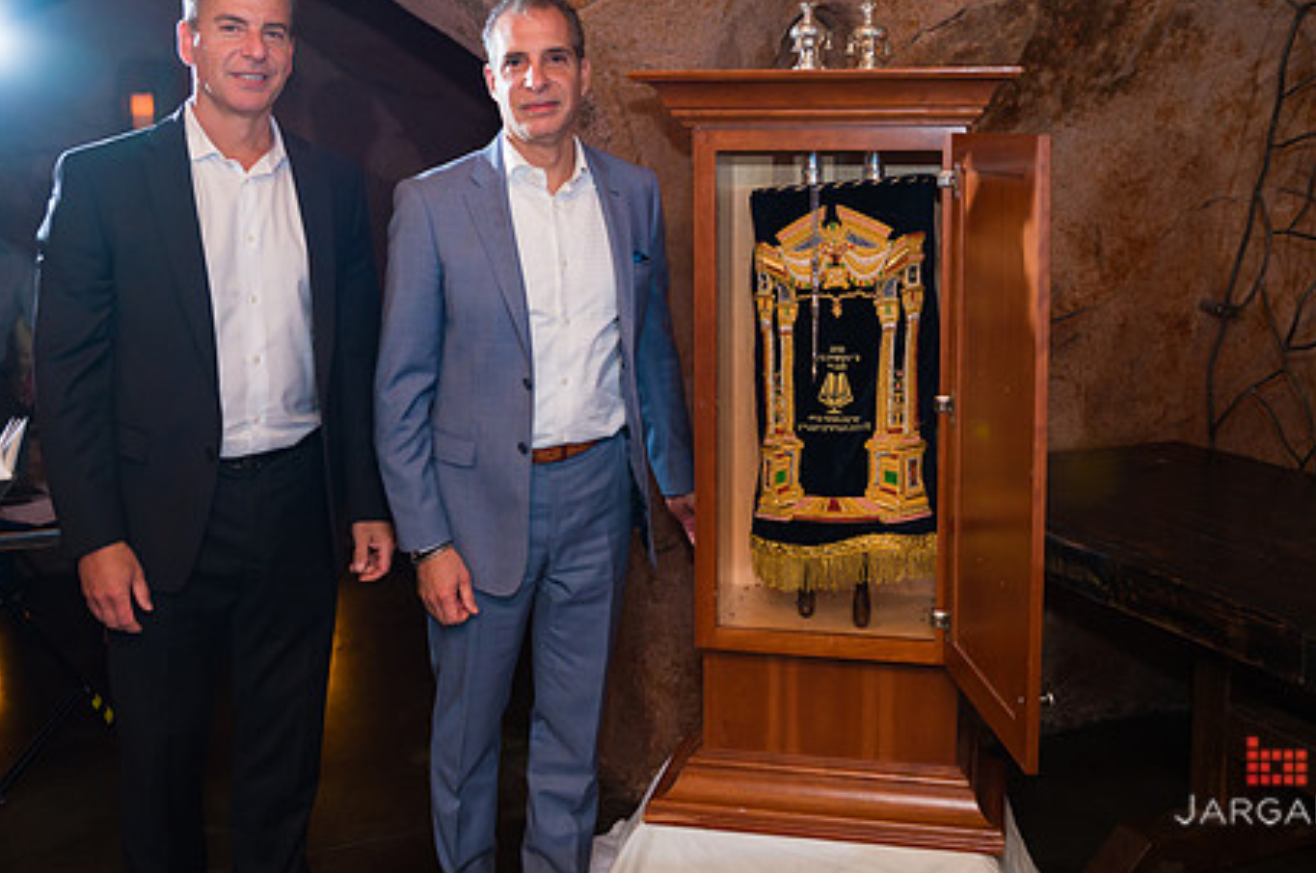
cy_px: 306
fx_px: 1570
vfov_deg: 30.9
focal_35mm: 43
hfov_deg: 45.5
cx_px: 651
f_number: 4
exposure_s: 1/200
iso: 1250
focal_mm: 32
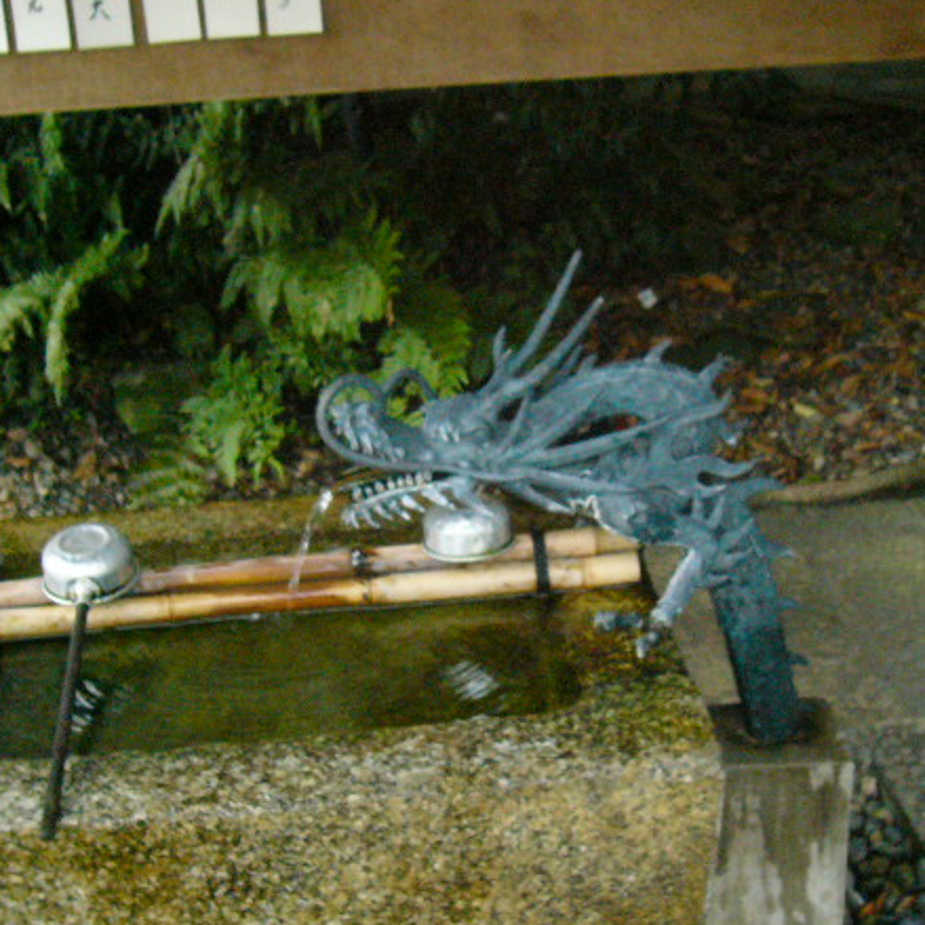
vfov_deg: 34.7
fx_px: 1481
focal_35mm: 49
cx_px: 520
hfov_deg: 34.6
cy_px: 476
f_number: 8.3
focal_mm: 6.3
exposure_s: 1/80
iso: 400
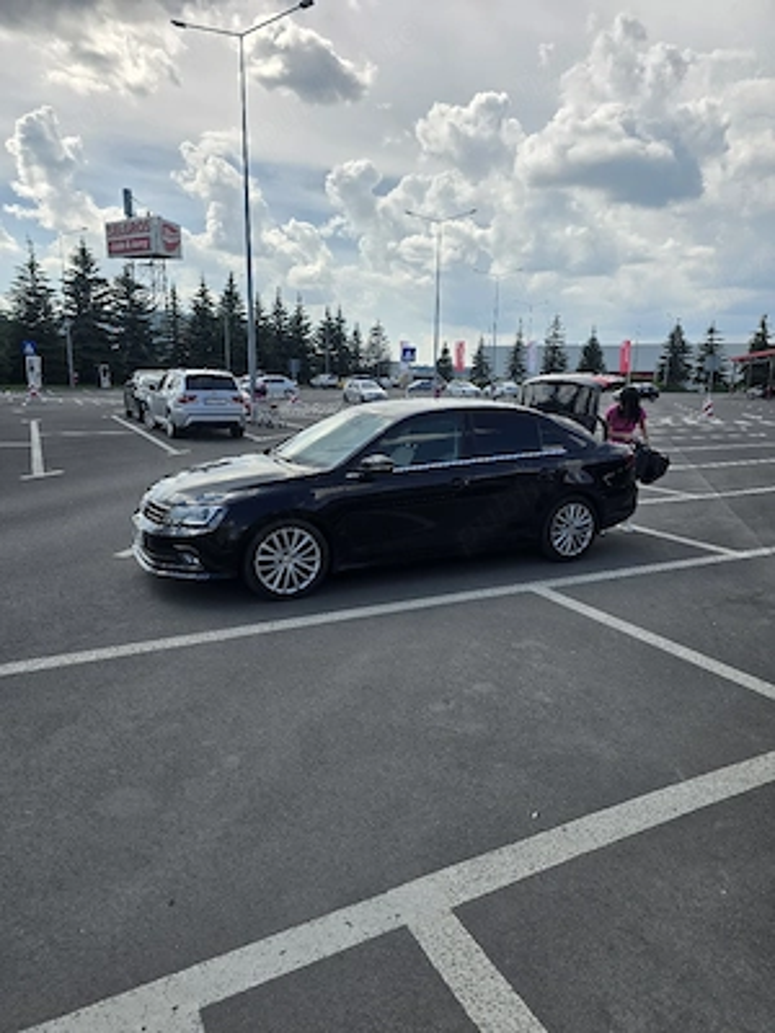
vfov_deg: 73.9
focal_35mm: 23
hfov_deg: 58.9
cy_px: 516
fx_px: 687
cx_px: 388
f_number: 1.7
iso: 12
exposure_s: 1/769
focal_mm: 6.3
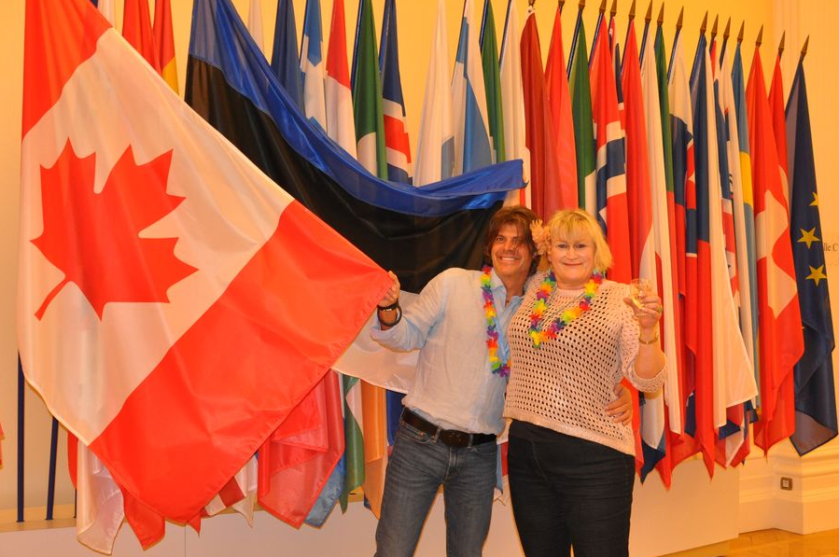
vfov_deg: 28.5
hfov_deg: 41.9
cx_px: 399
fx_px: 1094
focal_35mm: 47
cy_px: 319
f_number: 3.8
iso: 800
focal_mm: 22
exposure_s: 1/80
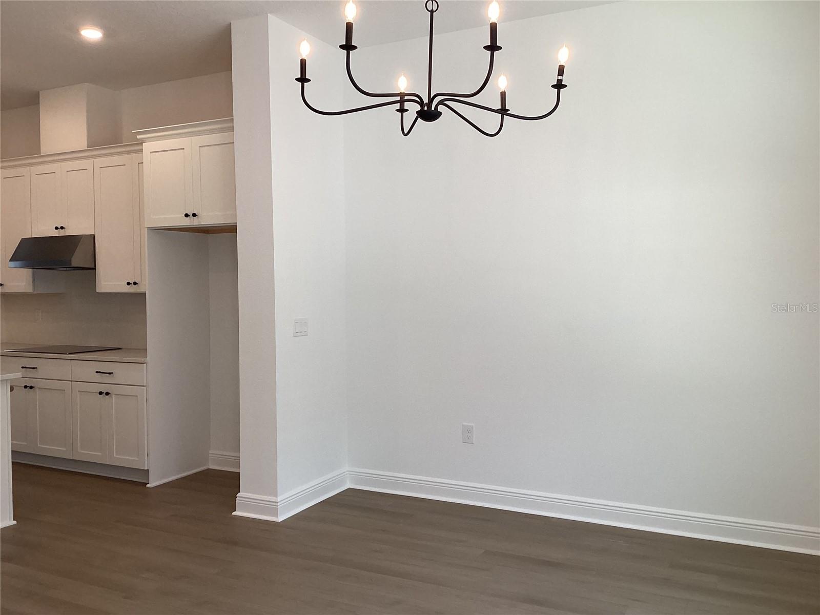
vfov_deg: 45.4
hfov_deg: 58.4
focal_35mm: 31
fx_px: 734
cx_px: 410
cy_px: 308
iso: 64
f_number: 2.4
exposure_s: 1/120
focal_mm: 3.3
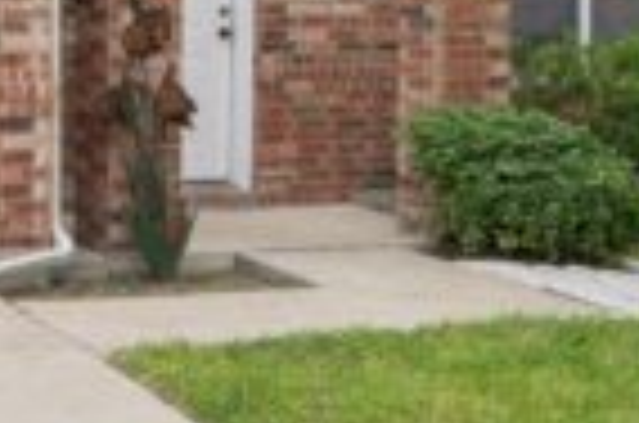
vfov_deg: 14.1
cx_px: -252
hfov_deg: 20.4
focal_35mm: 89
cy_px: -248
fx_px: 1576
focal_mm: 14
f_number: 8
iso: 400
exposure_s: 1/320
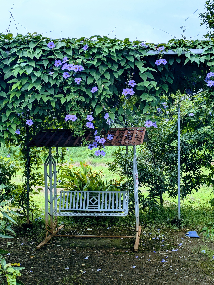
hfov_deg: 28.6
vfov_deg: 37.5
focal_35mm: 51
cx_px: 107
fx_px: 420
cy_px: 142
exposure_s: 1/1580
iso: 45
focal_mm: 5.43
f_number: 1.89
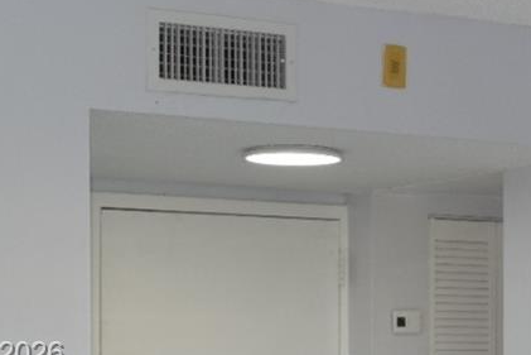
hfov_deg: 17.0
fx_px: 1682
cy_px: 355
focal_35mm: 114
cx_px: 680
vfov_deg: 11.9
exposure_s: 1/125
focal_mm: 20
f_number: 5.6
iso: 280
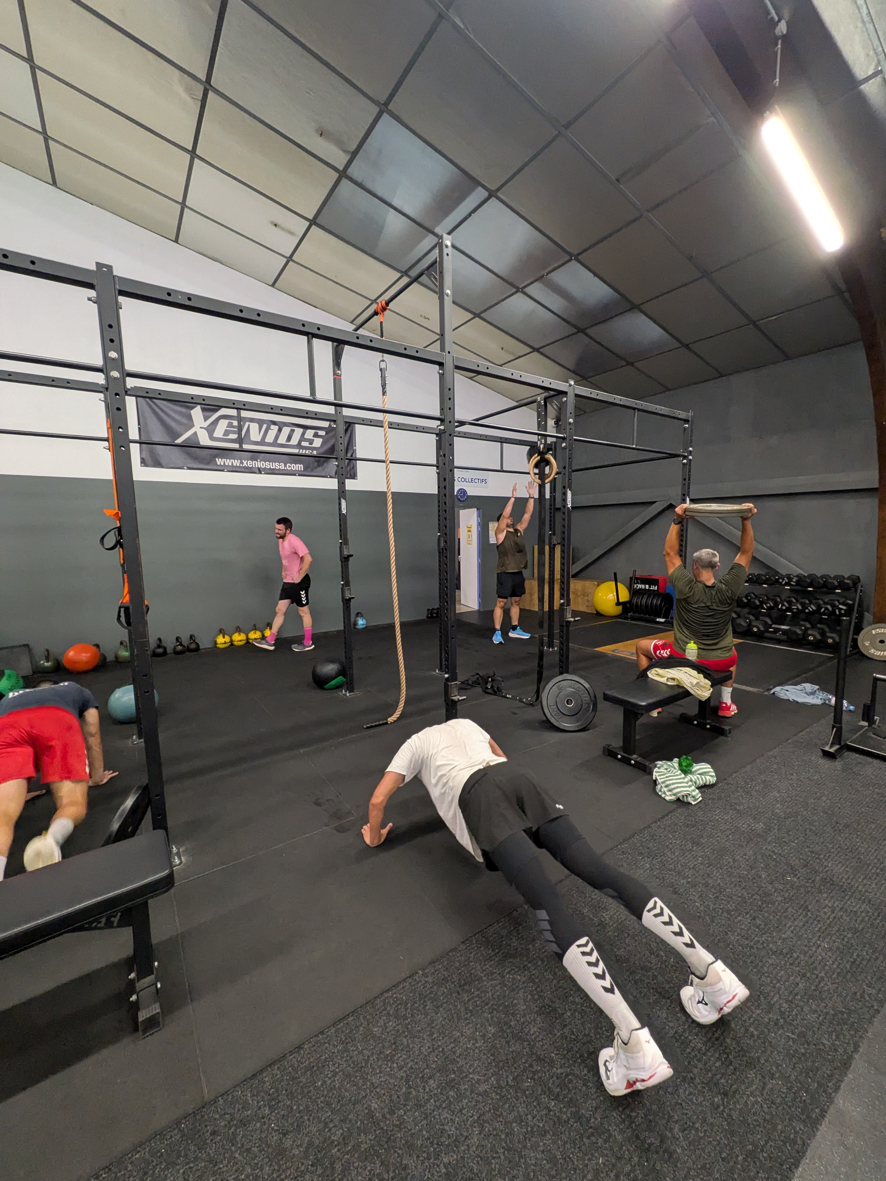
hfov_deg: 85.7
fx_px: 478
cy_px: 590
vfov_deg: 102.1
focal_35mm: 14
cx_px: 443
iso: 470
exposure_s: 1/50
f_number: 2.2
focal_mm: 1.85
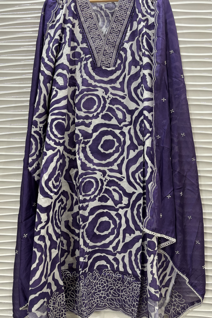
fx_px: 247
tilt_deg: -2.1
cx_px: 106
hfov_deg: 46.4
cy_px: 156
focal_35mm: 28
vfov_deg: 65.5
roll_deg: -1.1
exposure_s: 1/50
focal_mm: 5.96
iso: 400
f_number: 1.6
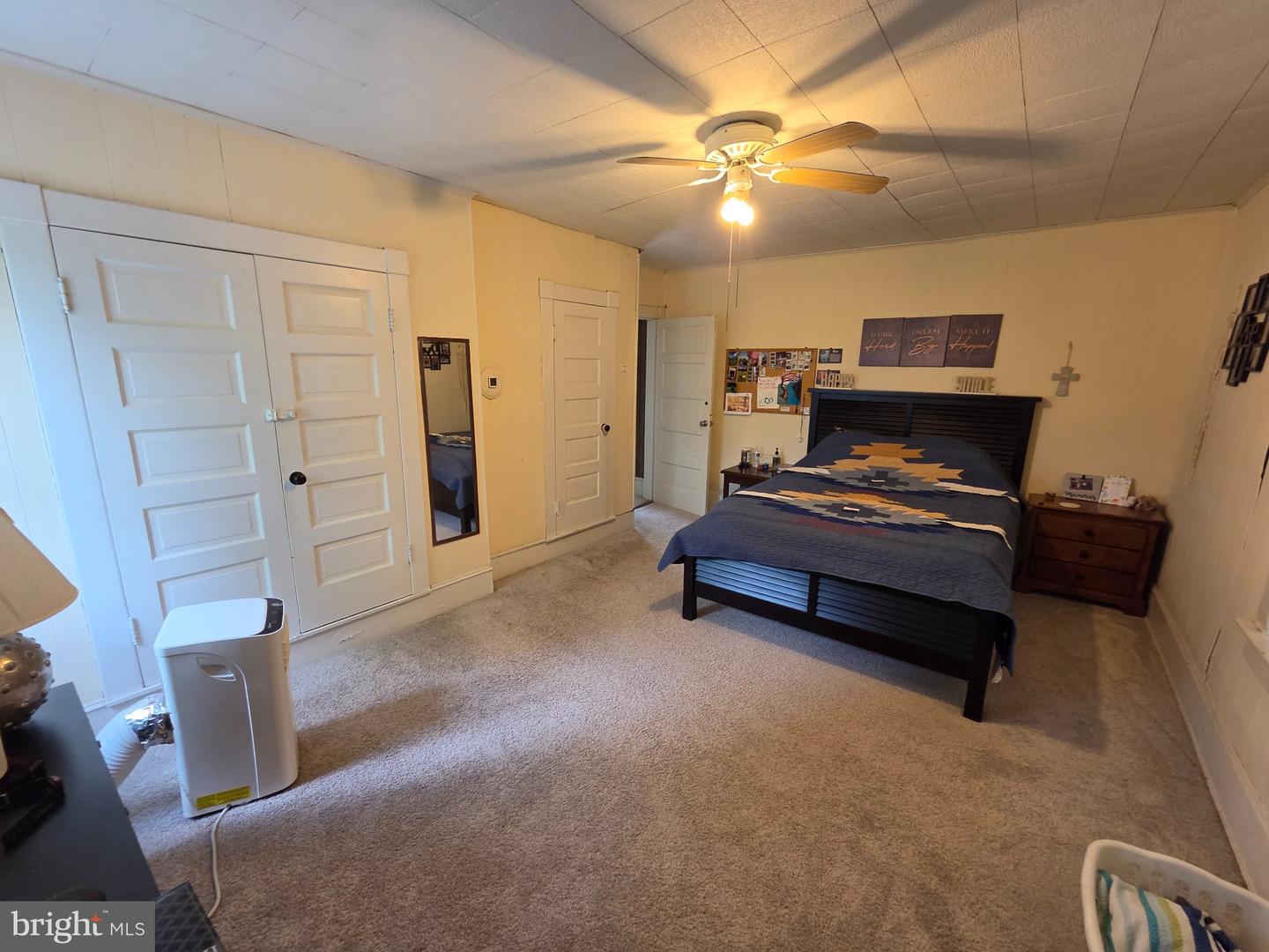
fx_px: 477
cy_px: 476
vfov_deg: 89.9
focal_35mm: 13
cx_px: 634
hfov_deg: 106.2
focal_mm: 2.2
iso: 200
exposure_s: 1/60
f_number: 2.2
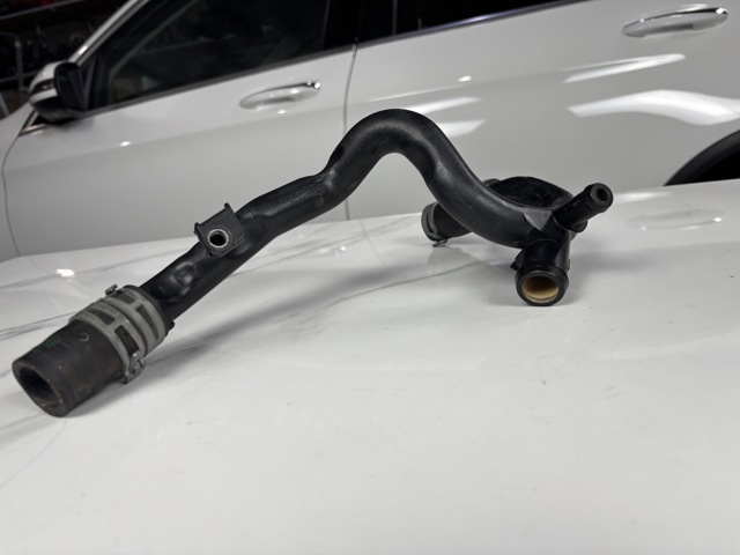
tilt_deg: -14.9
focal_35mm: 26
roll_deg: +7.6
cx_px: 370
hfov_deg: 67.3
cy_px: 278
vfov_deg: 53.1
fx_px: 556
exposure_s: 1/102
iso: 32
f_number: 1.6
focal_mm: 5.96
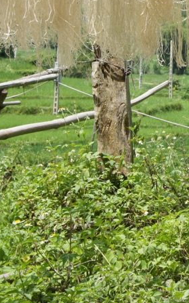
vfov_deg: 14.0
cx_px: 427
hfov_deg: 8.3
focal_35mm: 148
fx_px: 1219
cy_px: 7
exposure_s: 1/320
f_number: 8
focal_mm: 27
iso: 200
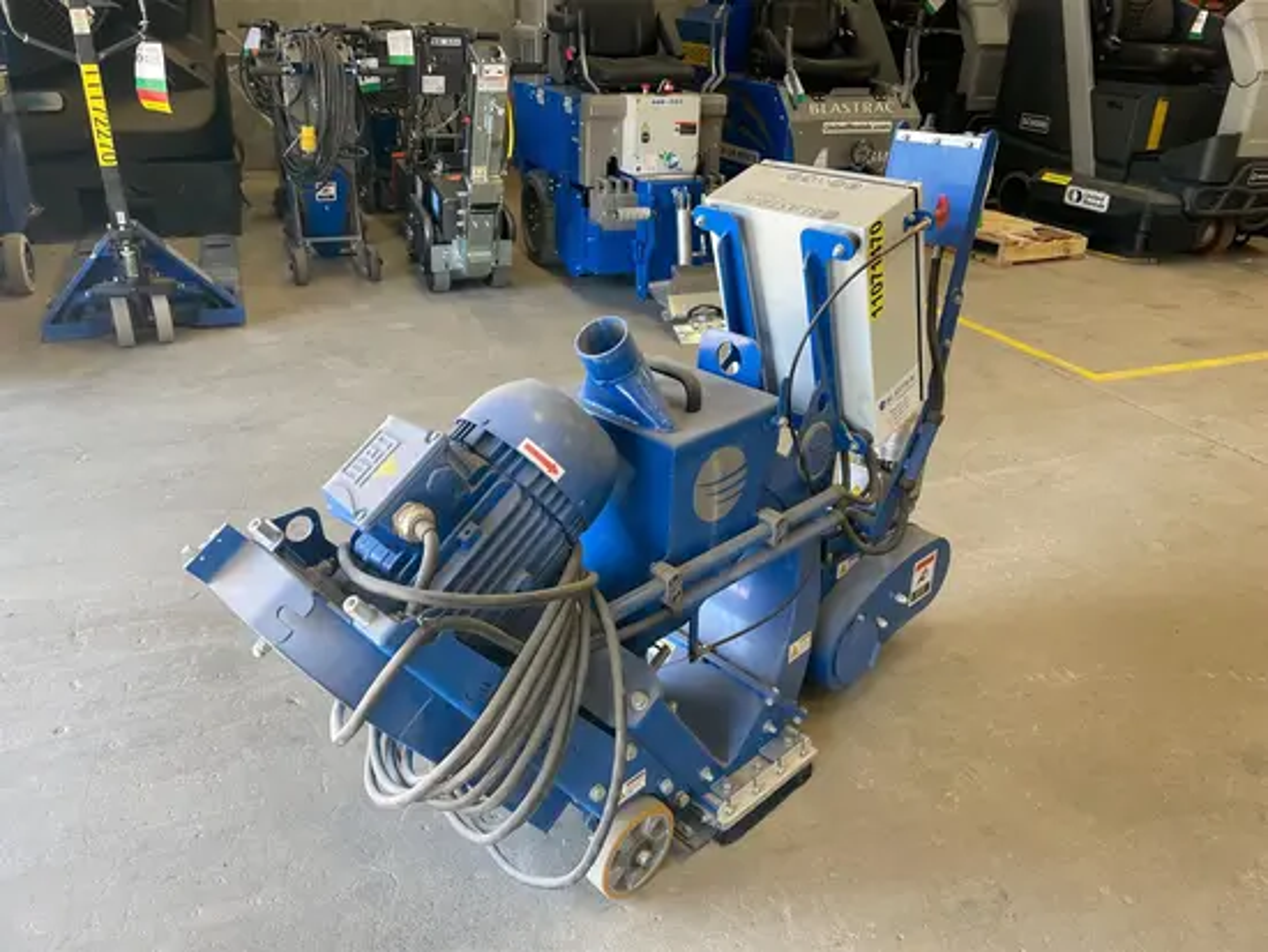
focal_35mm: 26
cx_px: 634
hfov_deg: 67.3
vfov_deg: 53.1
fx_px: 953
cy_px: 476
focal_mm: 4.2
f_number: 1.6
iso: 100
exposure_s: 1/121
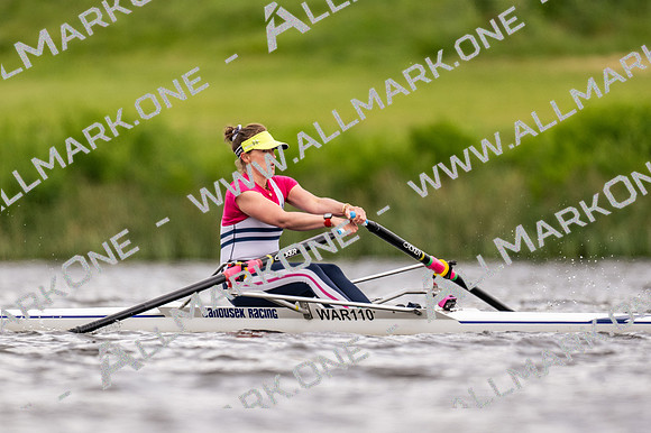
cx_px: 326
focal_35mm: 900
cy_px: 216
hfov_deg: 2.3
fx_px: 16265
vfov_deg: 1.5
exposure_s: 1/2500
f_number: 4
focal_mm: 600
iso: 560
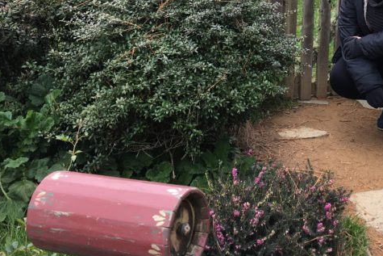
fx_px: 692
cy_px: -40
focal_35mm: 65
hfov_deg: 30.4
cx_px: 292
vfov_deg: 19.8
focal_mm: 4.15
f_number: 2.2
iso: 25
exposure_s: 1/119
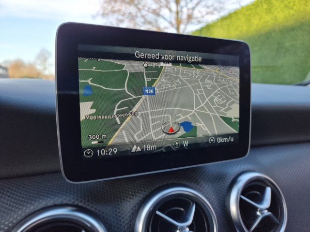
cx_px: 155
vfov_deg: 56.8
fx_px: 215
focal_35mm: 24
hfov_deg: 71.6
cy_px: 116
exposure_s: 1/50
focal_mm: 6.7
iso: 50
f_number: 1.8
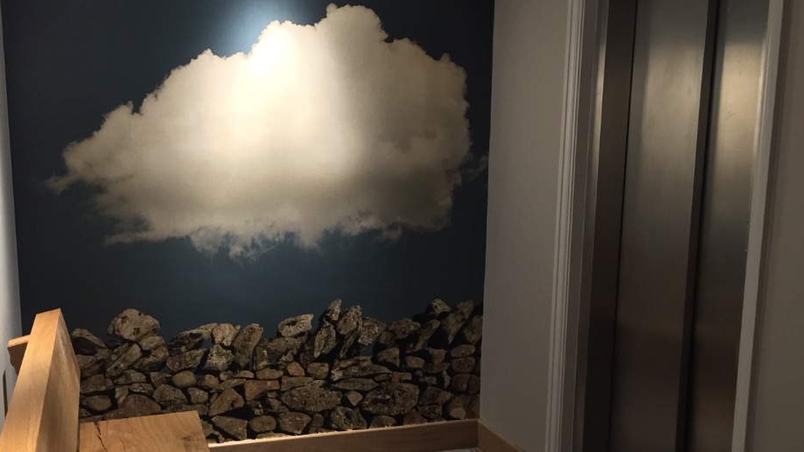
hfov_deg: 49.4
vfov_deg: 28.9
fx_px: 874
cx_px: 378
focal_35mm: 41
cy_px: 281
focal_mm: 4.15
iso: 200
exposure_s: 1/33
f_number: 2.2
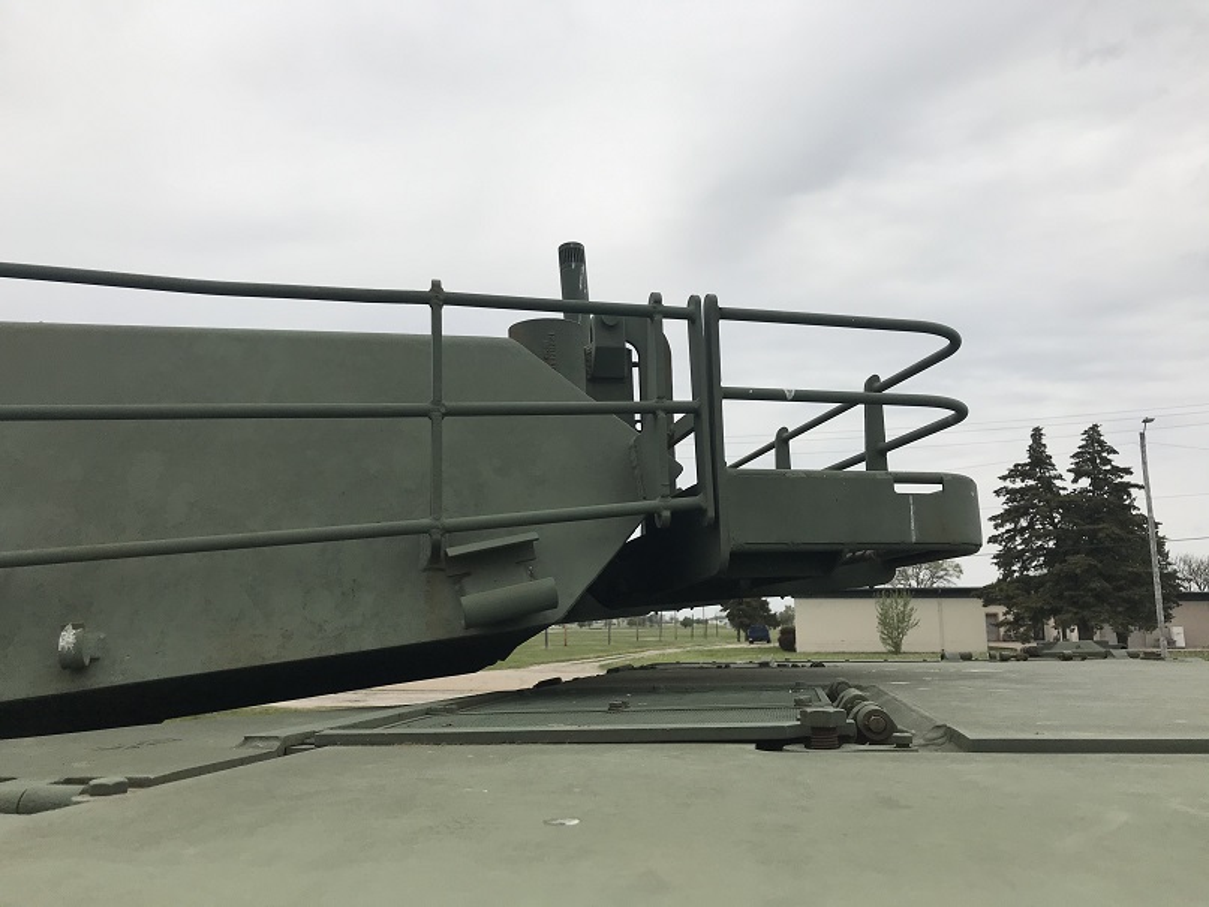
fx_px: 978
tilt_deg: +8.8
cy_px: 454
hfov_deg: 63.5
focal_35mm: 28
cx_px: 604
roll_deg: +0.8
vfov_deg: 49.7
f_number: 1.8
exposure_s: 1/3096
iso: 20
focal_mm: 3.99
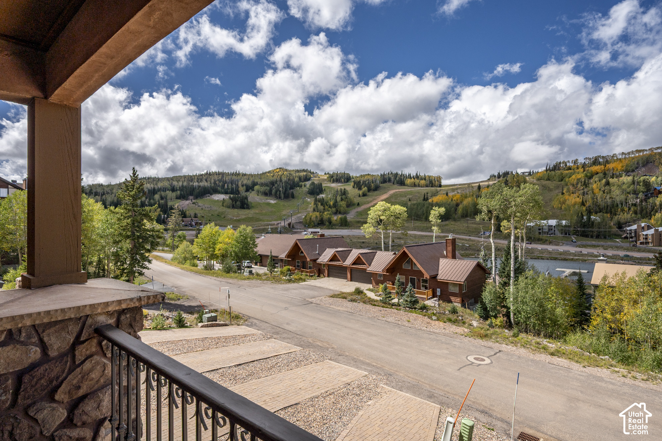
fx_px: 331
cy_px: 220
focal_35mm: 18
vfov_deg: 67.3
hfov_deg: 90.0
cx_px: 331
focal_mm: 18
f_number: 14
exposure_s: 1/500
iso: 320
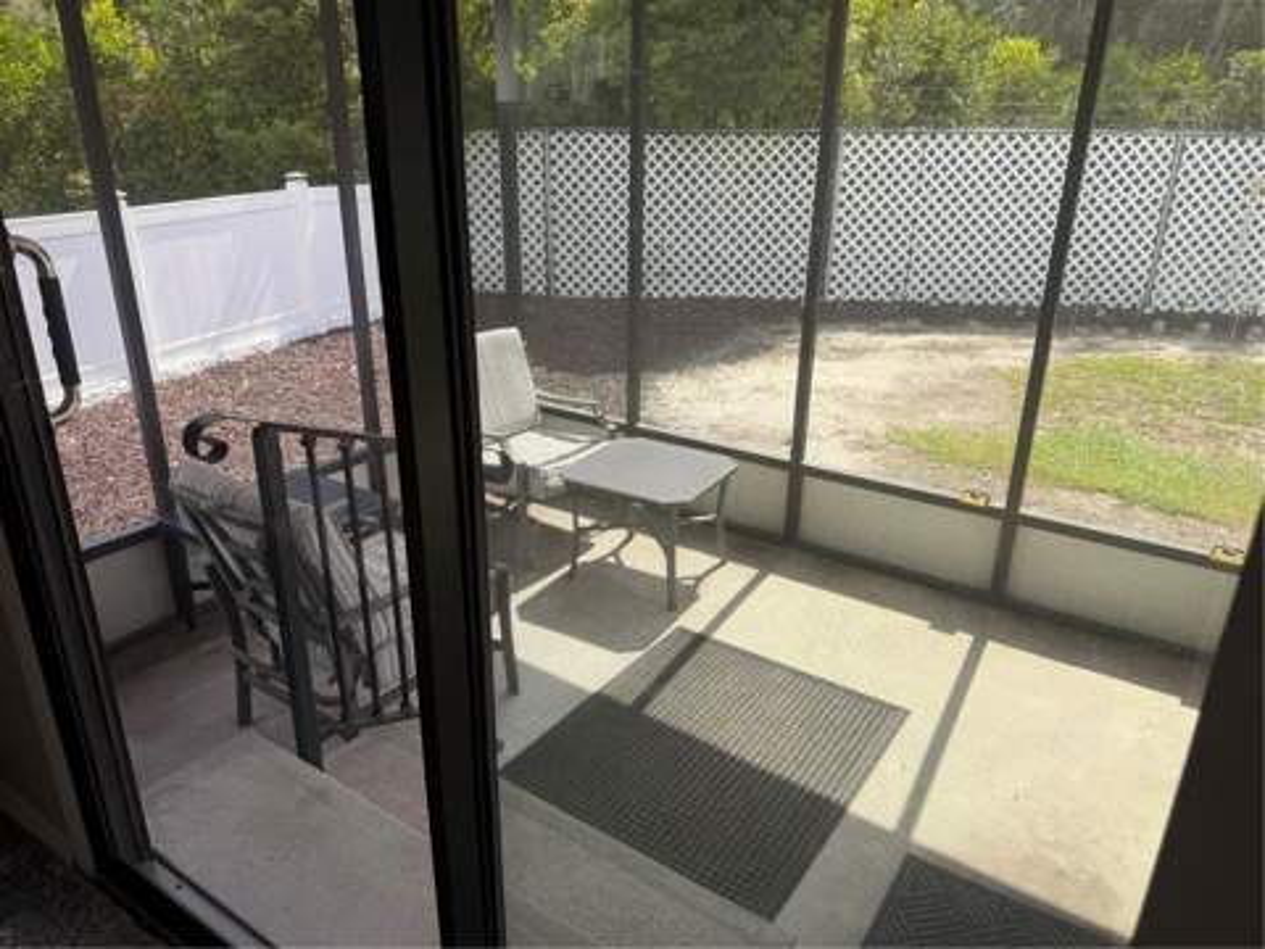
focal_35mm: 24
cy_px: 474
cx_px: 632
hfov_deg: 71.6
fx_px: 877
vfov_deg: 56.8
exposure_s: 1/722
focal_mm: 6.76
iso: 80
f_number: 1.78
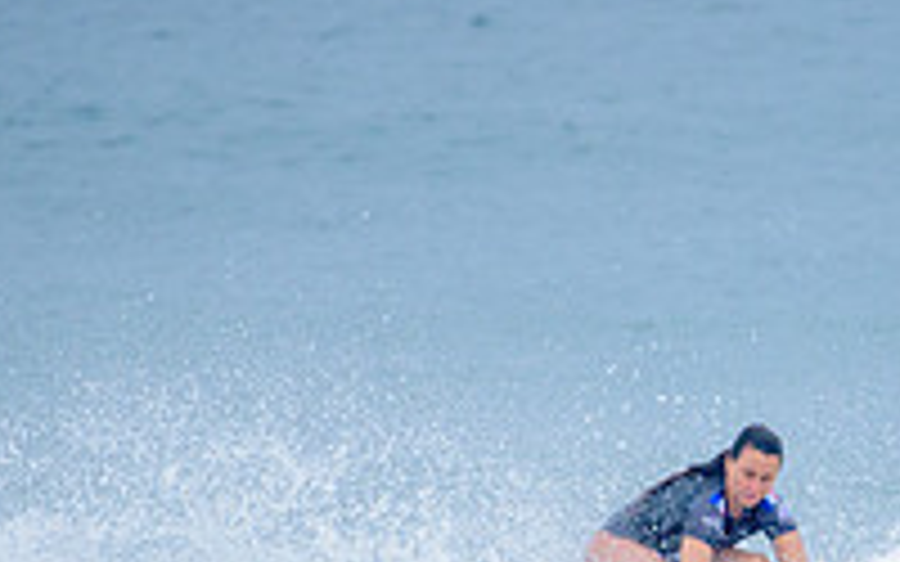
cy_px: 609
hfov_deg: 1.5
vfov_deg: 0.9
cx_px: 774
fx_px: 34732
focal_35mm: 1416
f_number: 5.6
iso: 720
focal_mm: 480
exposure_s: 1/2000
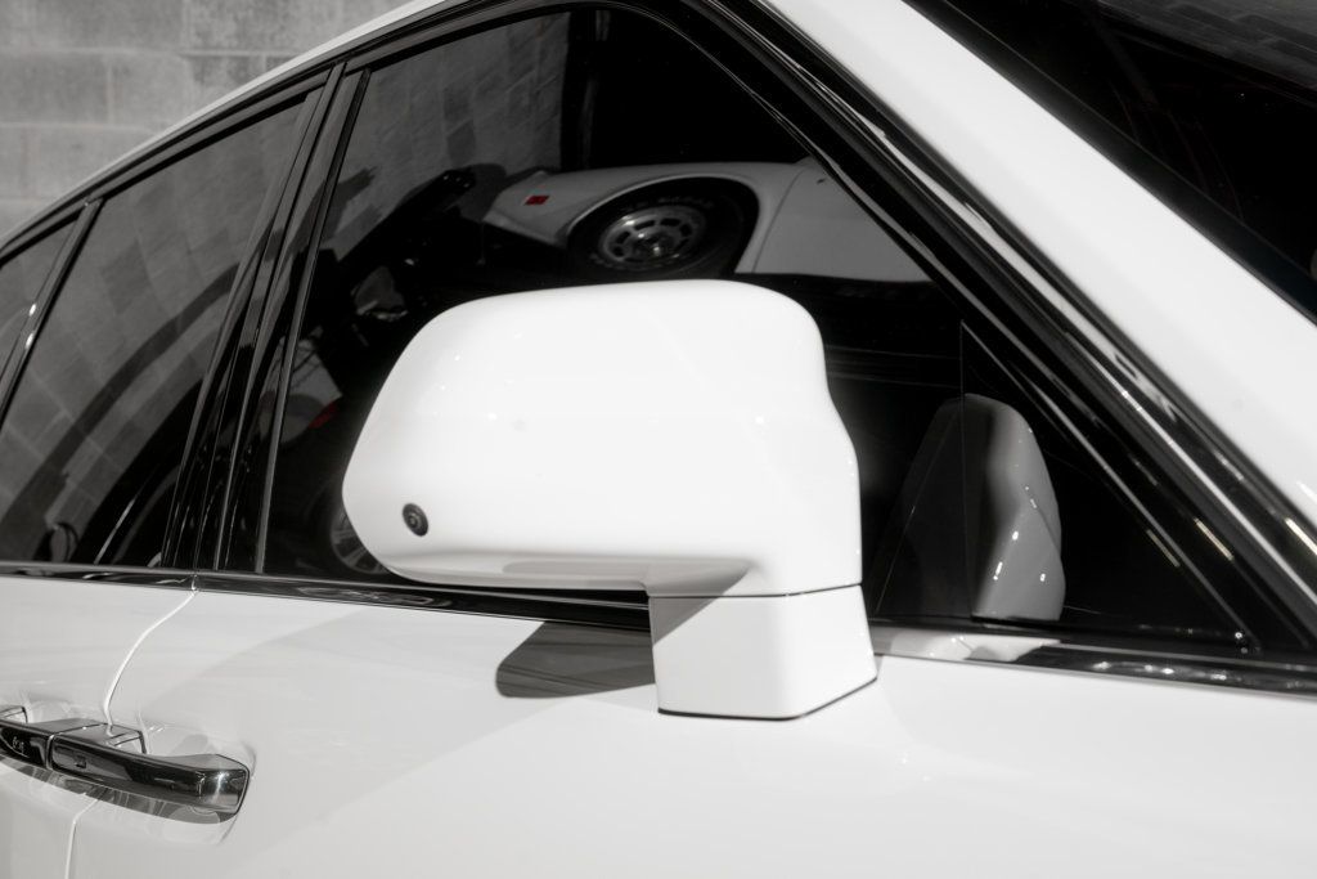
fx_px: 1939
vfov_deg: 25.5
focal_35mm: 53
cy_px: 440
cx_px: 658
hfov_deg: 37.5
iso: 400
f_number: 9
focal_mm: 53
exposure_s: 1/125
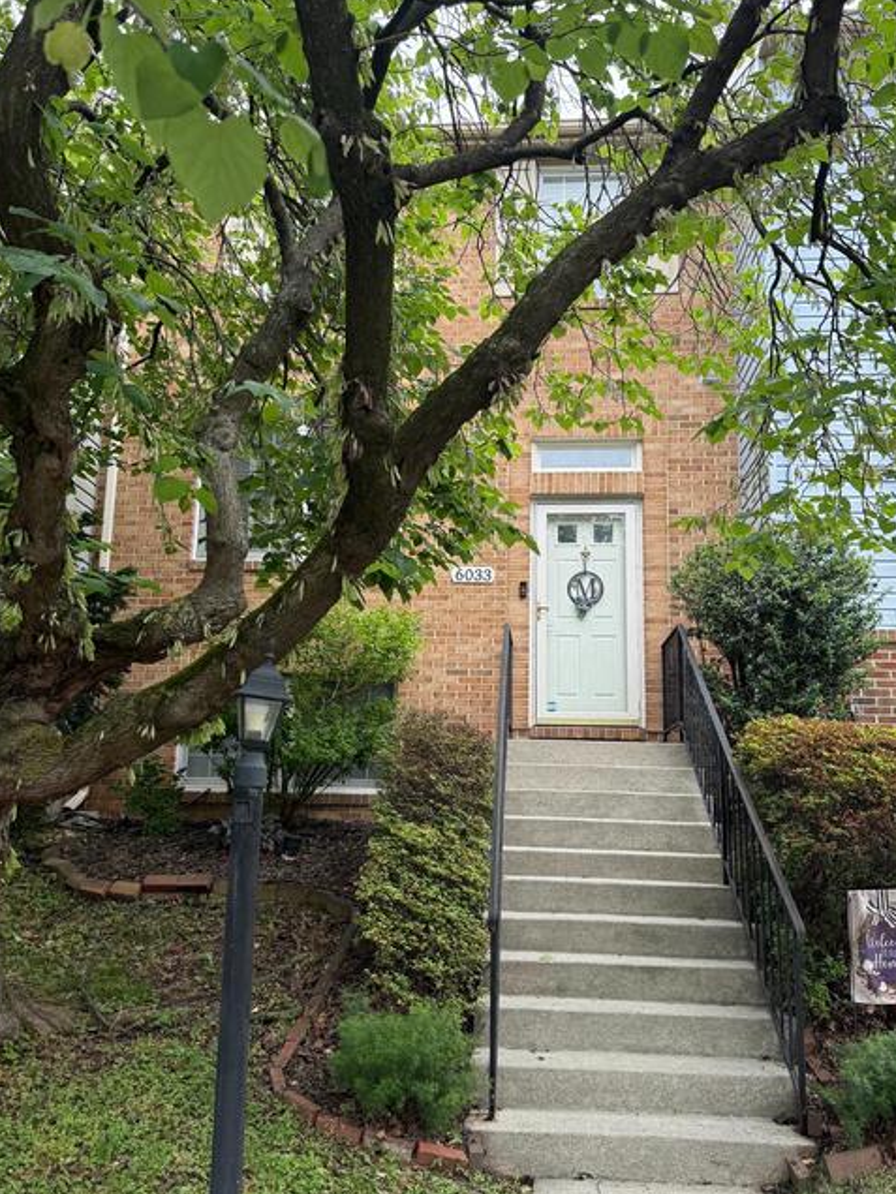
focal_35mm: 29
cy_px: 623
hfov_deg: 48.2
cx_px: 462
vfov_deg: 61.6
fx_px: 1001
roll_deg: -1.0
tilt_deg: +10.0
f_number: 1.78
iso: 100
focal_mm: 6.76
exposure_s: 1/1271
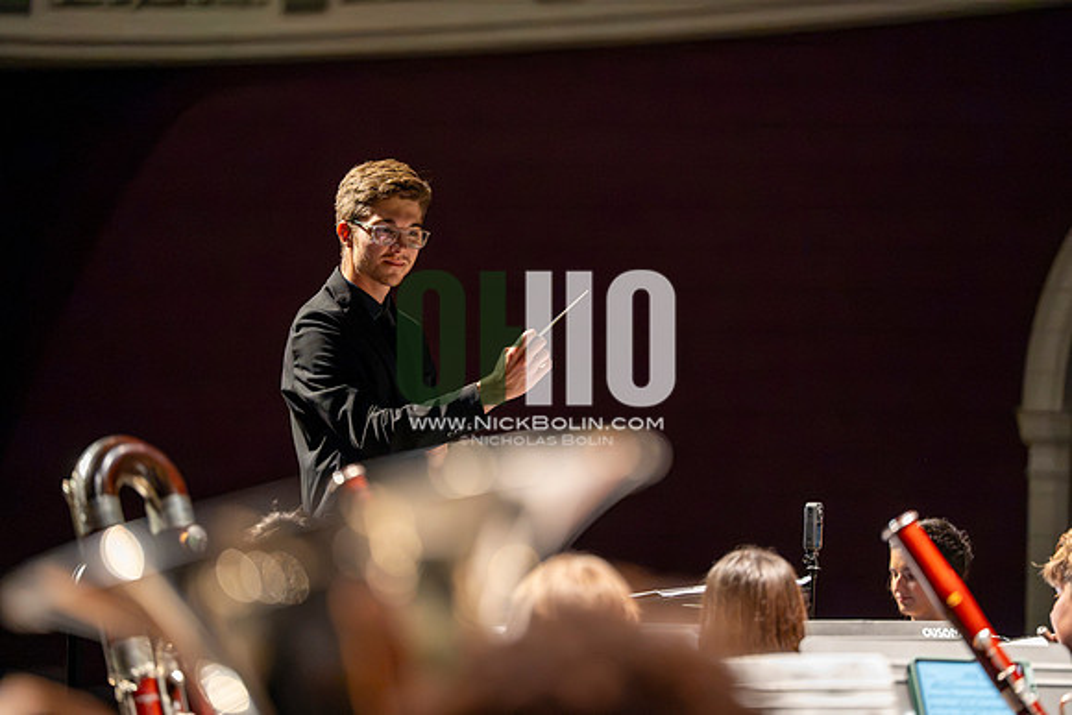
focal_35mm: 165
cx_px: 536
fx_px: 4914
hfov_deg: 12.4
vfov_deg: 8.3
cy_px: 358
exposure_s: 1/640
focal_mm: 165
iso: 16000
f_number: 2.8
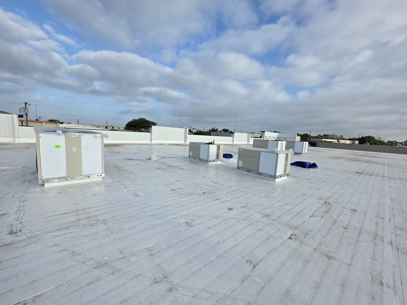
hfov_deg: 106.2
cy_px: 152
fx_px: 153
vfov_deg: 89.9
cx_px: 204
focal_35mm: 13
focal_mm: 2.2
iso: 40
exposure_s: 1/2010
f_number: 1.9
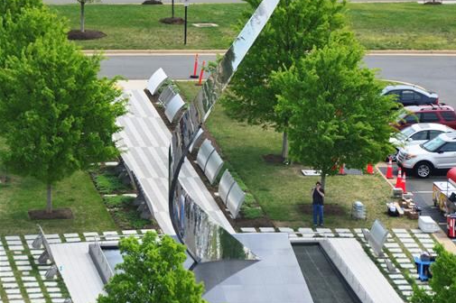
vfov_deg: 4.6
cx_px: 228
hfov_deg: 7.0
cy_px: 60
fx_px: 3747
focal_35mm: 296
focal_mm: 130
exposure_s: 1/160
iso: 200
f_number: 5.6
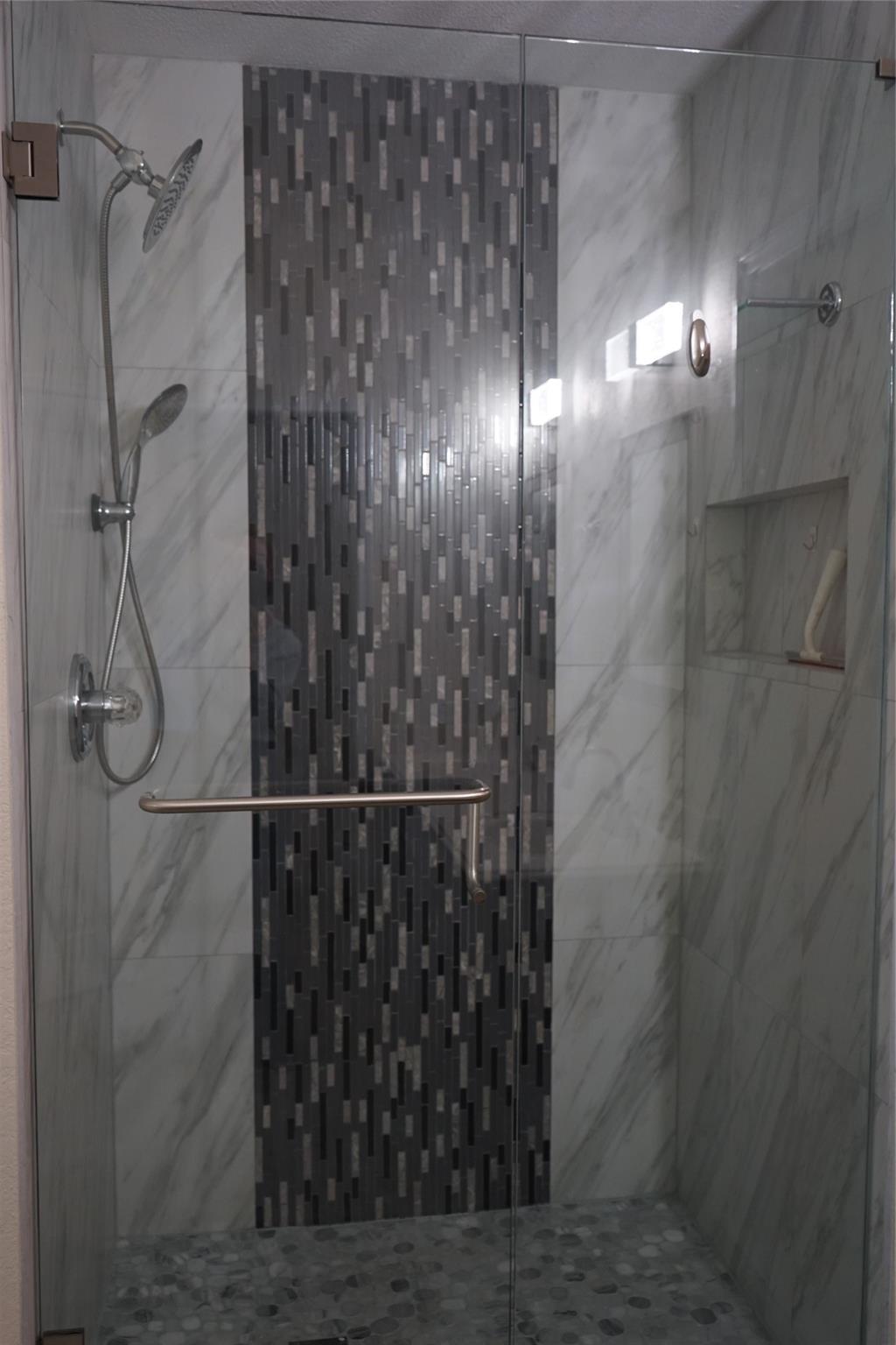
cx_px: 448
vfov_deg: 60.3
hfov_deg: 42.3
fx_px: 1157
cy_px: 672
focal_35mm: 31
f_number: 5.6
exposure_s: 1/60
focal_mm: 31
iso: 1250
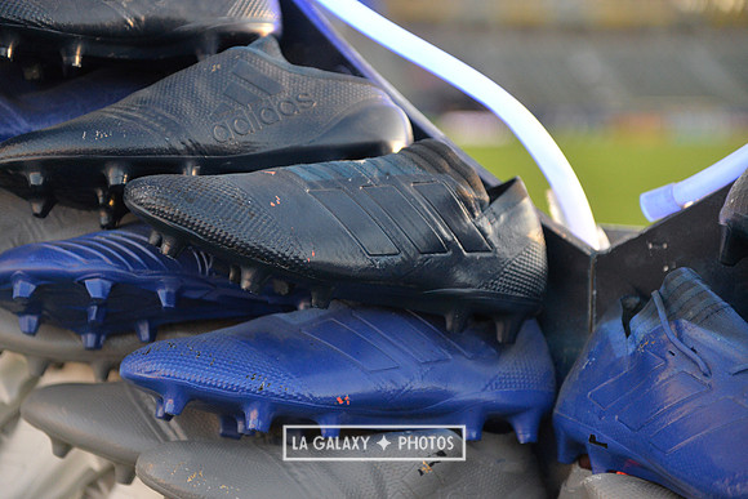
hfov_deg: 28.8
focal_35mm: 70
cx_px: 374
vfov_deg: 19.5
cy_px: 250
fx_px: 1455
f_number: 2.8
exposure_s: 1/2500
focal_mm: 70
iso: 3200
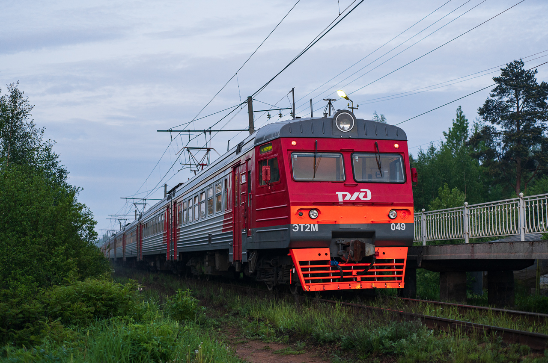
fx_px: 760
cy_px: 182
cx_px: 274
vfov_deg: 26.9
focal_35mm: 50
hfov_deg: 39.7
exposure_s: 1/160
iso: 1000
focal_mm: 50
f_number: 2.2
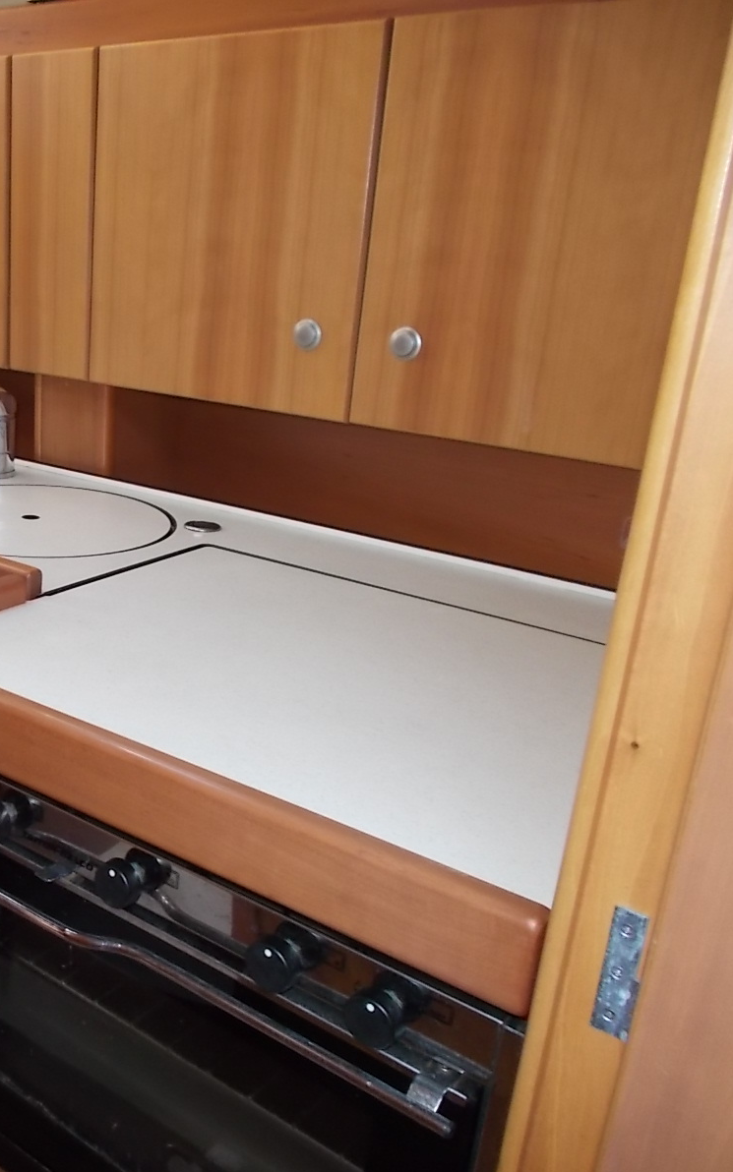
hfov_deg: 31.5
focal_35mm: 37
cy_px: 588
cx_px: -21
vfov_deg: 52.7
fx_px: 1183
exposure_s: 1/25
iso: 200
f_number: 3.2
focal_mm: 4.6
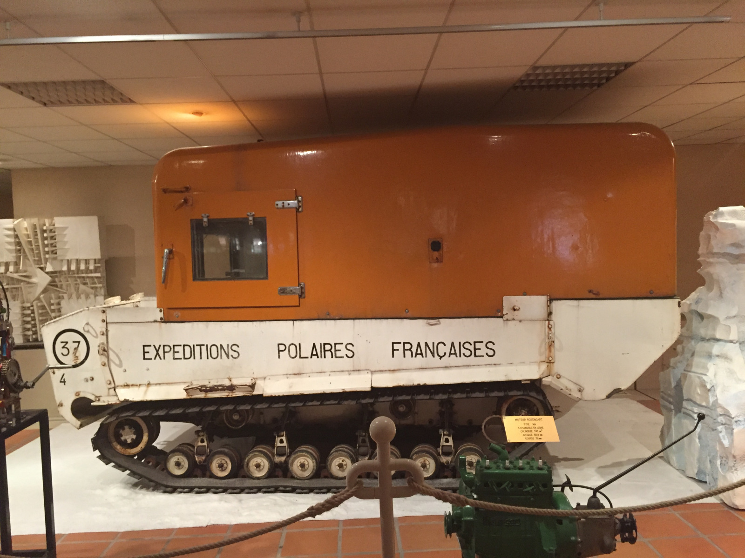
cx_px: 372
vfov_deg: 48.2
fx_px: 624
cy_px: 279
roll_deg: +1.5
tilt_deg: -1.7
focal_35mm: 29
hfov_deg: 61.7
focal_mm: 4.15
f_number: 2.2
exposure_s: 1/33
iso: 250
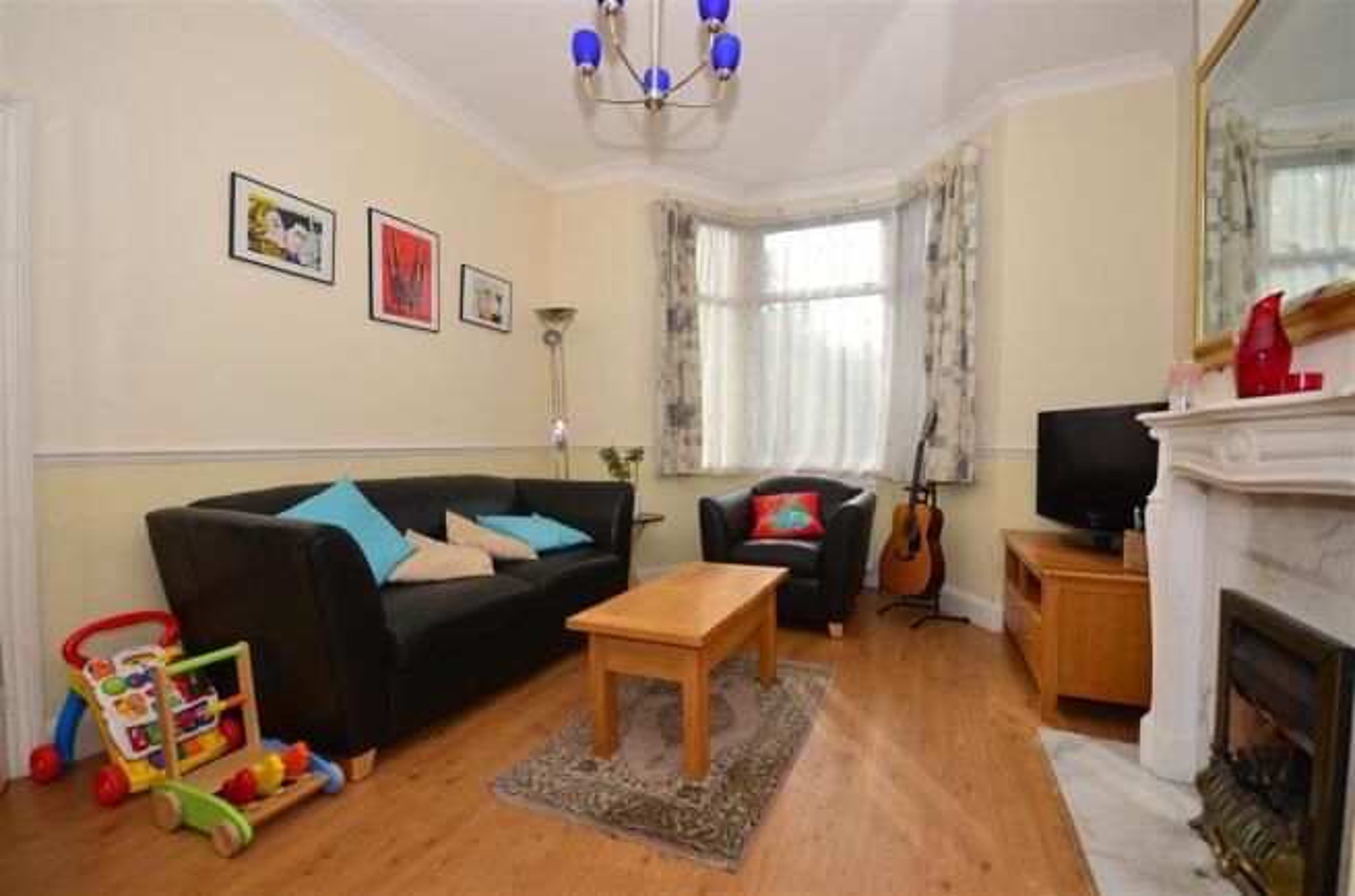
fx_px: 563
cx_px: 678
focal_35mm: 15
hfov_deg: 100.5
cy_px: 448
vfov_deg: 77.0
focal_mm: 10
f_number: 7.1
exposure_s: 1/200
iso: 200
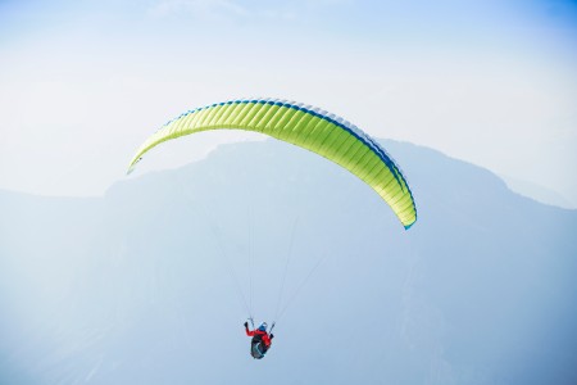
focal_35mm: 110
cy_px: 192
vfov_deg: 12.5
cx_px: 288
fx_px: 1763
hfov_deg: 18.6
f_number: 4.5
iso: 125
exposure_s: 1/1250
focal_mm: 110
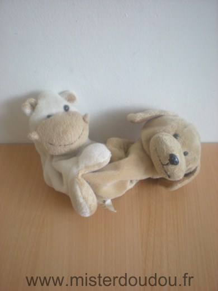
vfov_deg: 49.0
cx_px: 109
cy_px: 146
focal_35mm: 38
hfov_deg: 37.7
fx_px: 319
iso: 200
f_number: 3.1
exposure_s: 1/49
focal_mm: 6.3
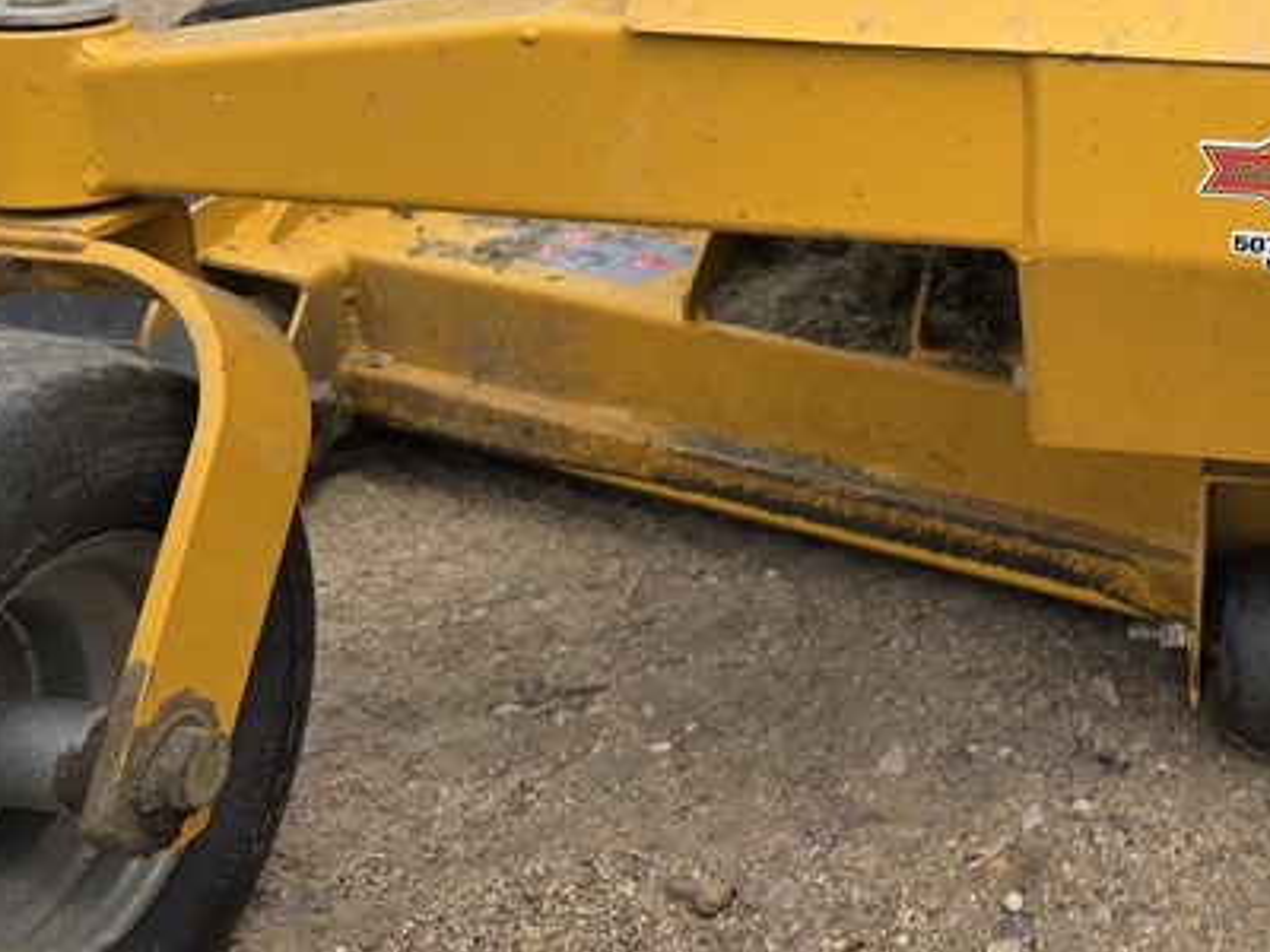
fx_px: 1688
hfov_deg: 37.8
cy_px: 206
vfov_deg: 30.8
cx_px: 1200
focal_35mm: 46
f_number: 1.7
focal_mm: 6.3
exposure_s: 1/568
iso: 12
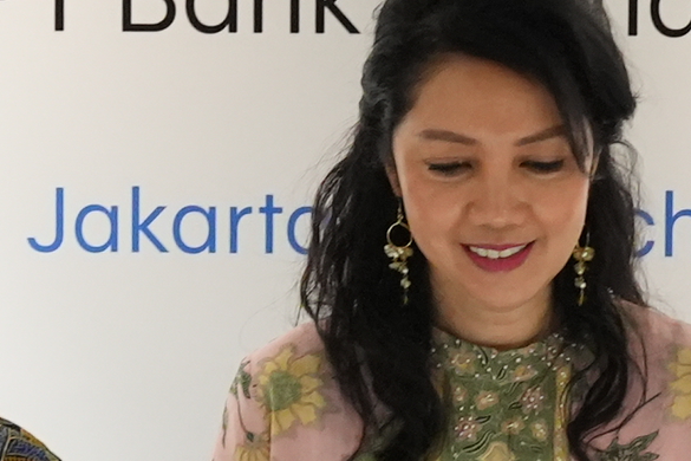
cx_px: 423
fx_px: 4912
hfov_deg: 8.0
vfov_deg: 5.4
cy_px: 257
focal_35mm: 256
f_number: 4.5
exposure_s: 1/100
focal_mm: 32.5
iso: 3200
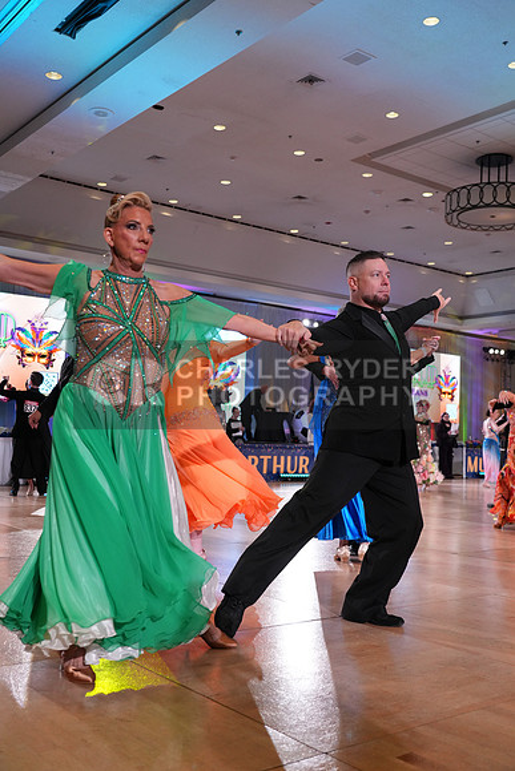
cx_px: 258
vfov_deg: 54.4
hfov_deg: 37.9
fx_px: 751
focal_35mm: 35
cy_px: 386
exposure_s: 1/500
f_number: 4
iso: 2000
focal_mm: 35
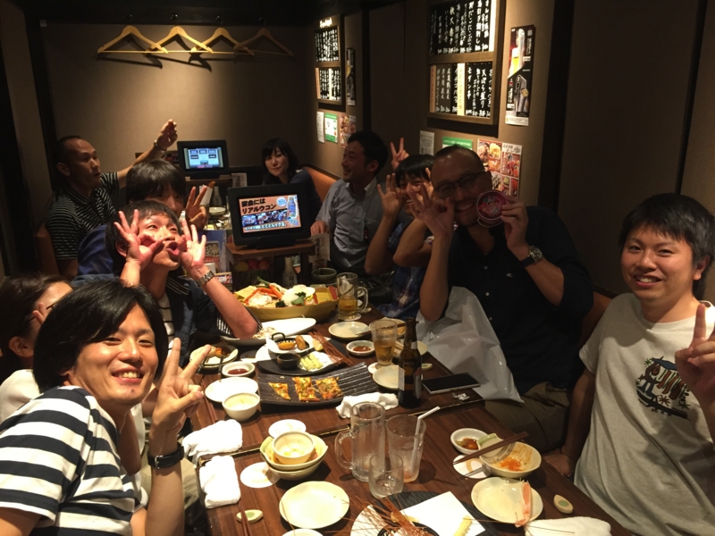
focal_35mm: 29
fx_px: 599
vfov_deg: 48.2
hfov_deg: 61.7
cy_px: 268
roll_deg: +0.2
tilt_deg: -17.6
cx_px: 358
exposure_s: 1/30
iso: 100
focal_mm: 4.15
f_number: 2.2
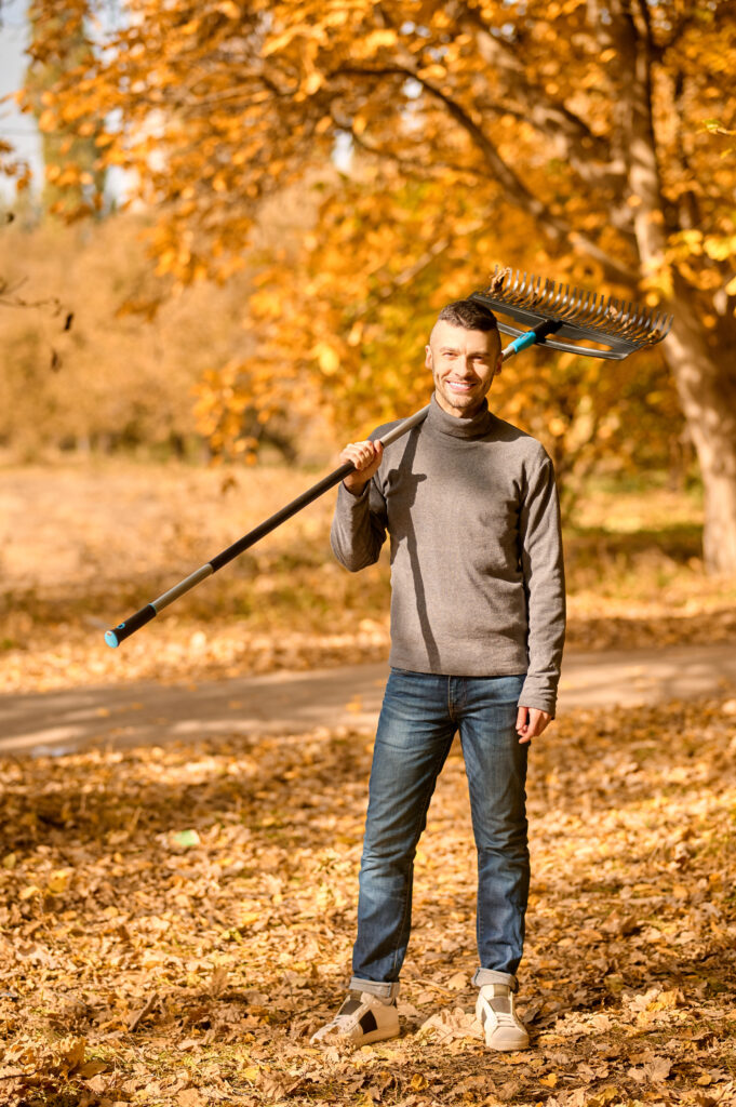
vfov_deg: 23.9
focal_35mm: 85
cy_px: 554
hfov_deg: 16.0
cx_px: 368
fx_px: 2611
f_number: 2.5
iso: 200
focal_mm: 85
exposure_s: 1/2000
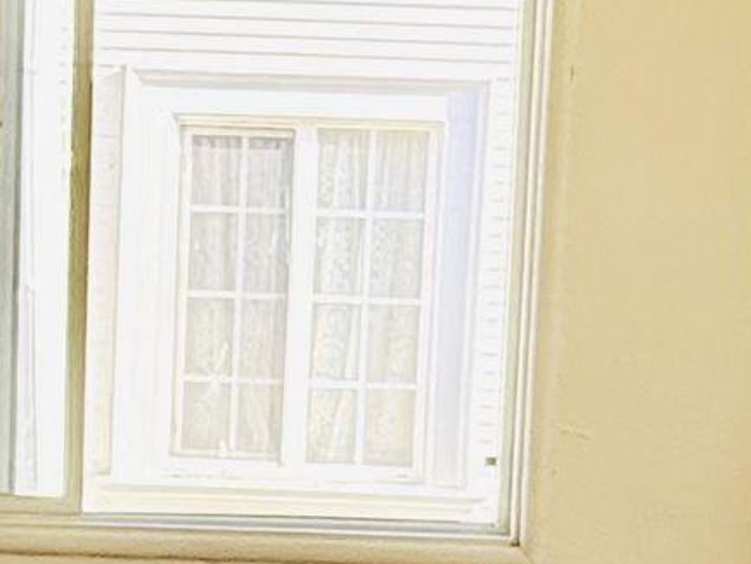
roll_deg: -1.7
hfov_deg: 19.6
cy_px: 424
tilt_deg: -7.5
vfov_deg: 14.9
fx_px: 2149
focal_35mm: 99
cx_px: 138
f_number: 2.2
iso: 40
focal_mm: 2.22
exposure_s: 1/99
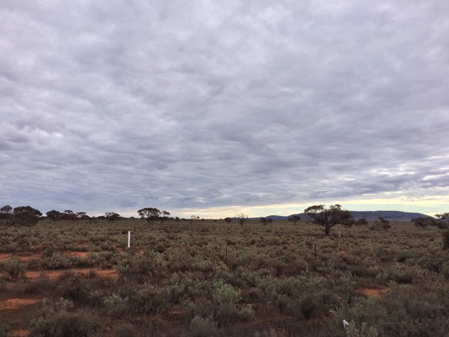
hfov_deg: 61.7
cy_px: 168
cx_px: 224
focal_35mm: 29
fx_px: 376
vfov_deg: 48.2
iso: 32
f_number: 2.2
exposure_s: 1/1244
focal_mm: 4.15
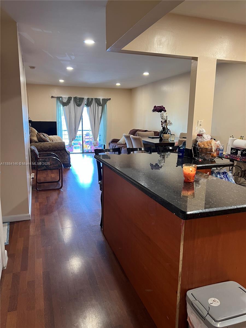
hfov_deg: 53.1
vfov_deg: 67.3
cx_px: 123
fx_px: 246
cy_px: 164
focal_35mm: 26
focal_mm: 5.7
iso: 125
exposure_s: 1/60
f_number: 1.5
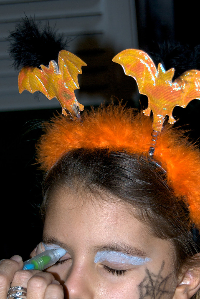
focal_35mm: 107
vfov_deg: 19.0
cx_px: 117
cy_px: 213
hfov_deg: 12.8
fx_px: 889
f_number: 5.6
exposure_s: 1/125
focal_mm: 48
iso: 100
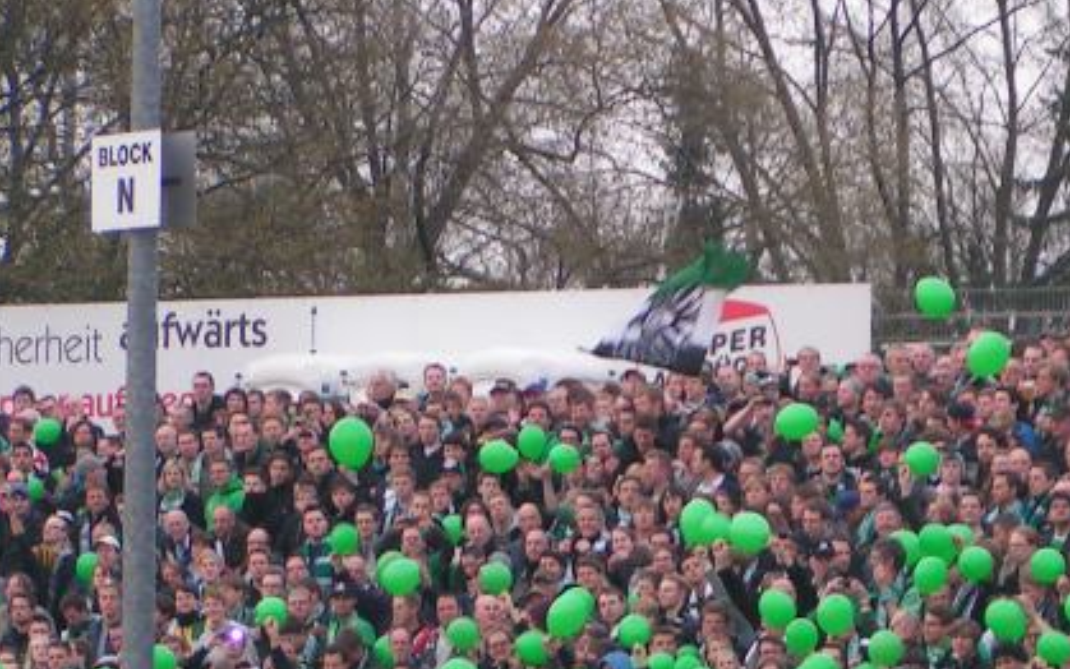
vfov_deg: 5.2
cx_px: 868
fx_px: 7379
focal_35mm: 253
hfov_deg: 8.3
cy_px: 666
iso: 64
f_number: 3.5
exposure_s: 1/125
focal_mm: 19.1
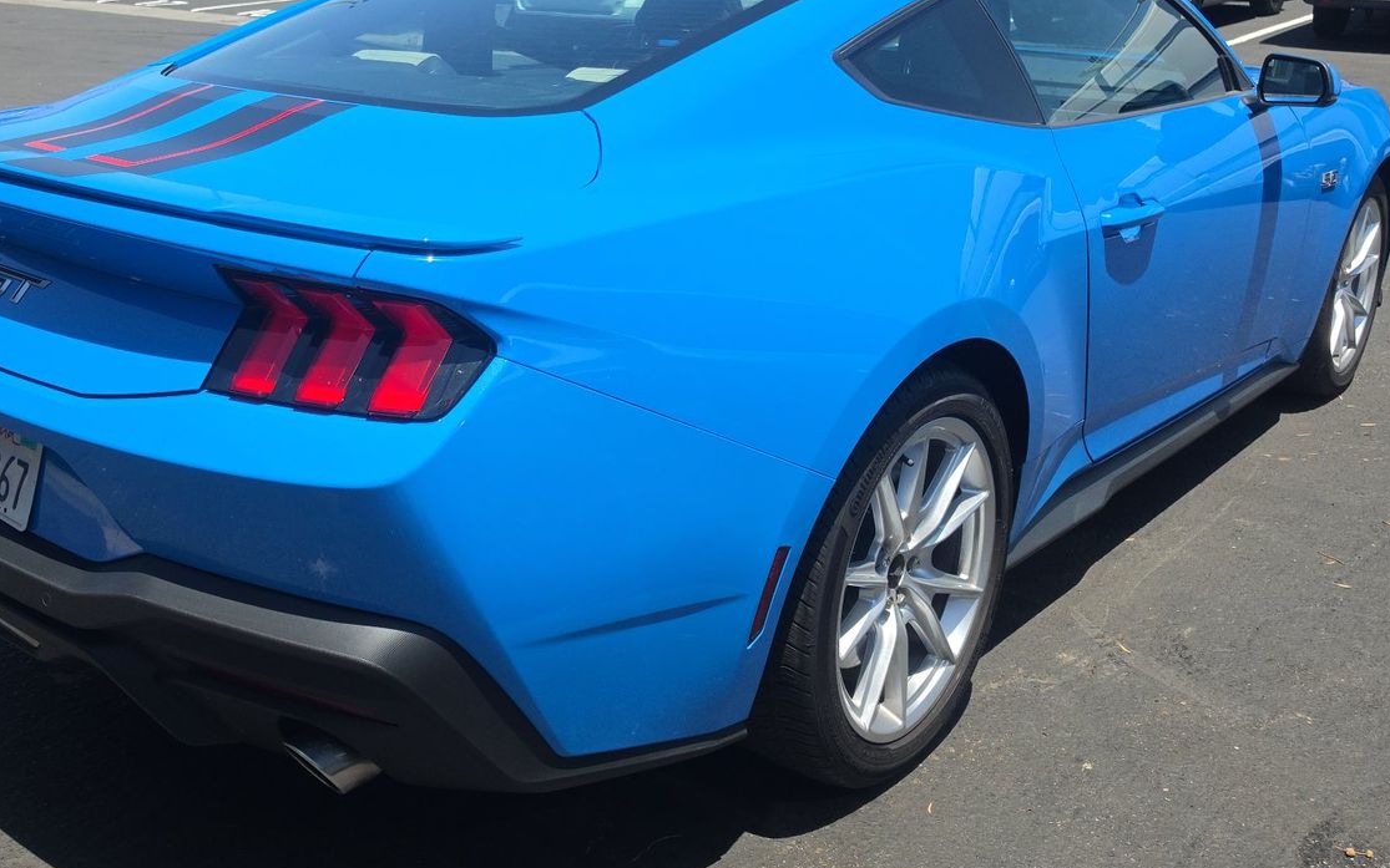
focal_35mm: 35
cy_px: 299
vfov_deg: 36.0
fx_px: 1326
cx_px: 516
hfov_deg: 54.7
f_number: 1.4
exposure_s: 1/5956
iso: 64
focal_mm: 6.5
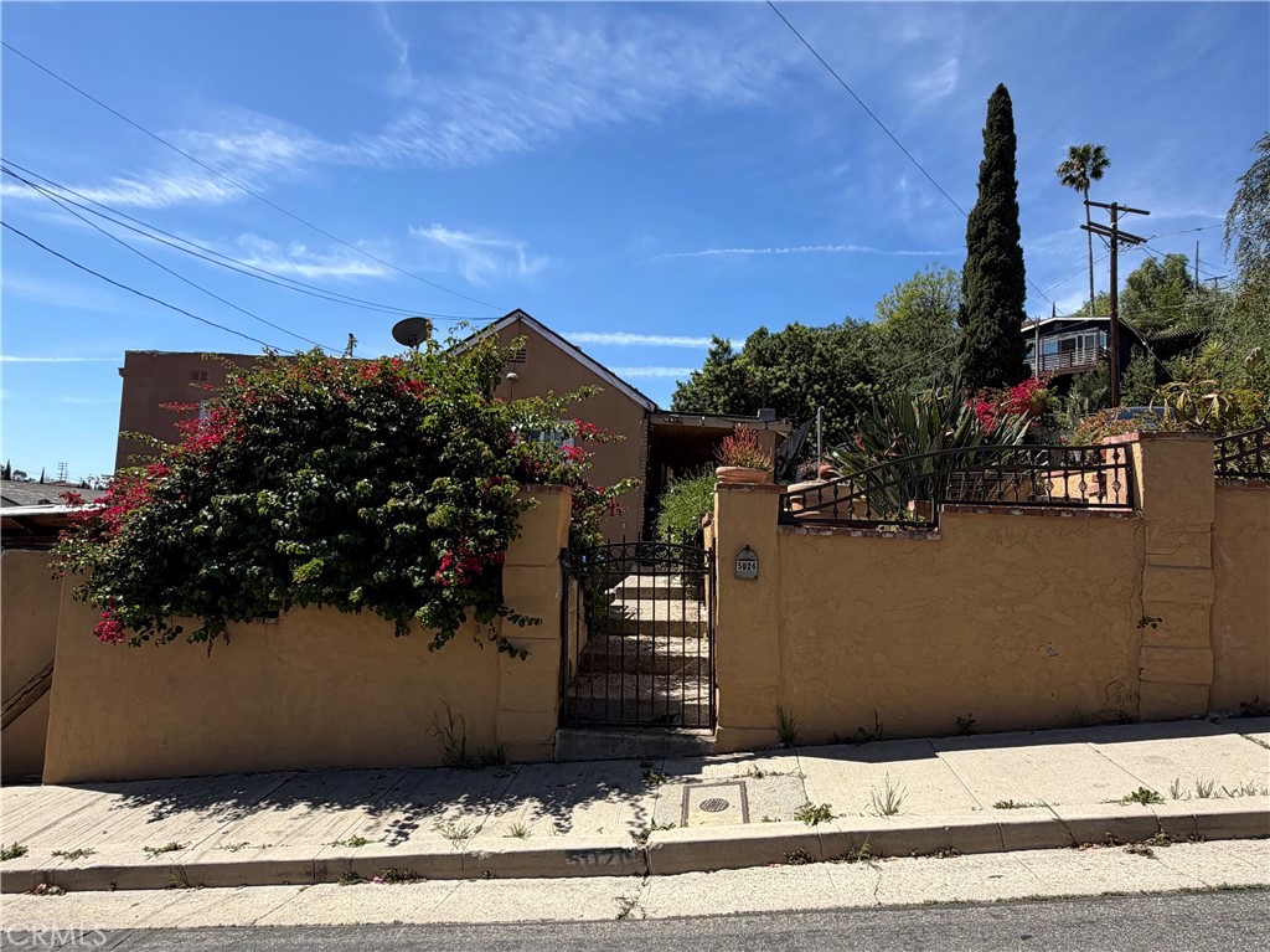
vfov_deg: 85.6
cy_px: 476
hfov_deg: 102.1
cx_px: 635
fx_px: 513
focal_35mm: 14
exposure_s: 1/809
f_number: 2.2
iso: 20
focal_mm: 2.22
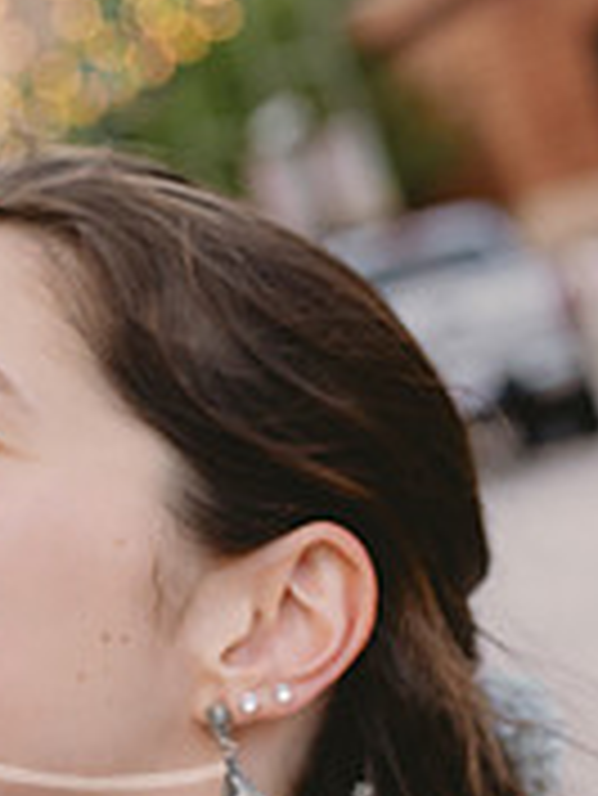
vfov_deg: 11.0
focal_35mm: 179
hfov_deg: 8.2
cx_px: -207
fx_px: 4118
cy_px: 377
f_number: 4.5
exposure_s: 1/1000
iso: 640
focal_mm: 50
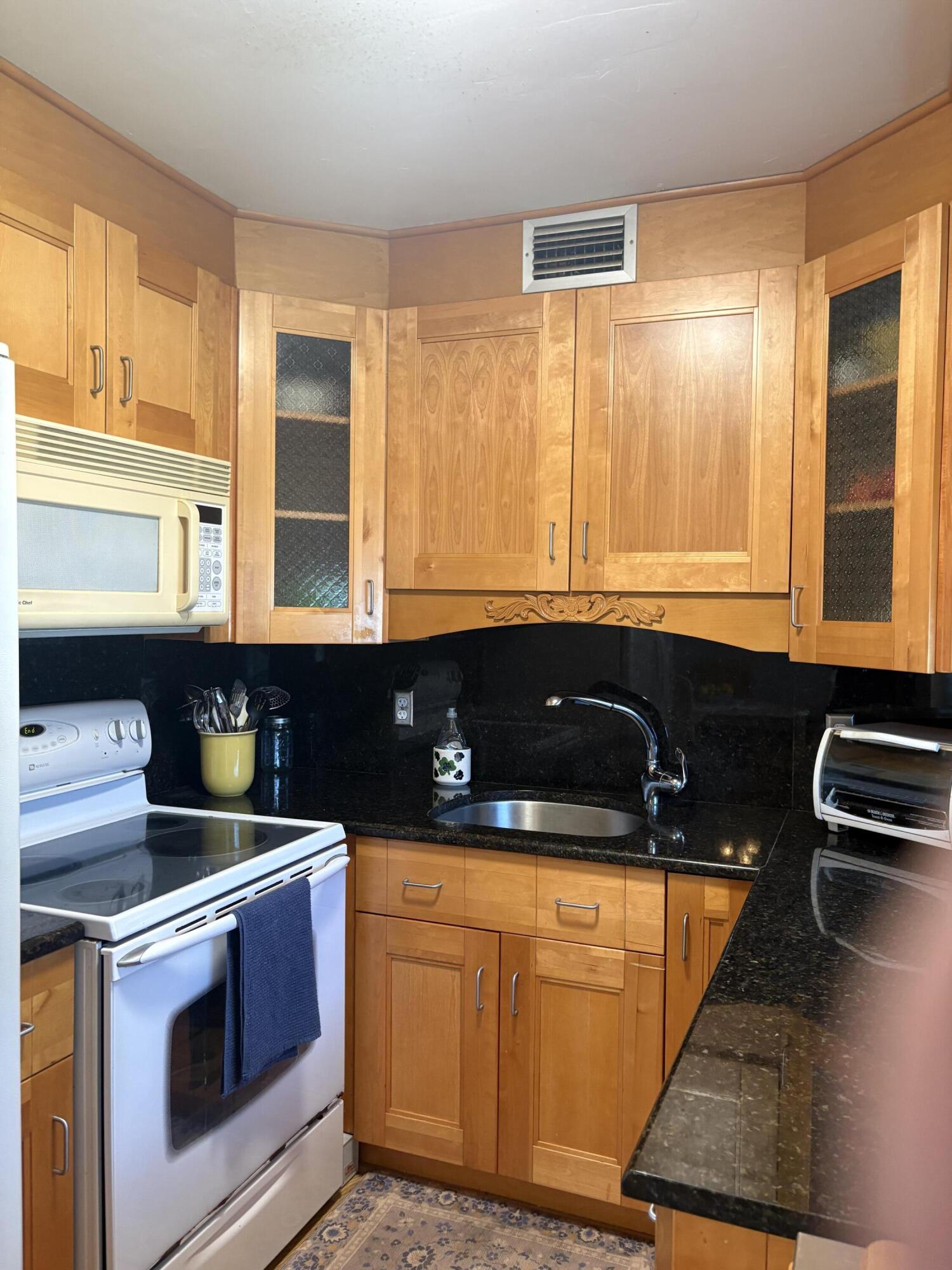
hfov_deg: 53.1
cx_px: 476
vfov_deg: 67.3
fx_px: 953
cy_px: 635
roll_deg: -1.5
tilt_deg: -1.8
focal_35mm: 26
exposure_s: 1/60
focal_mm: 5.96
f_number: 1.6
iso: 200
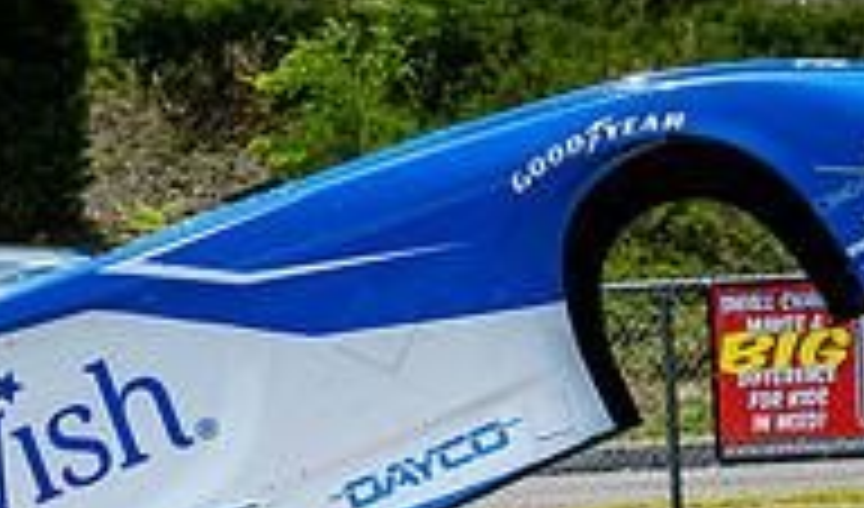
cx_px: 96
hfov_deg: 16.4
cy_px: 844
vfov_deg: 9.4
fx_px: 2966
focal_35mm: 128
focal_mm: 25
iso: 100
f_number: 5.6
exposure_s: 1/500
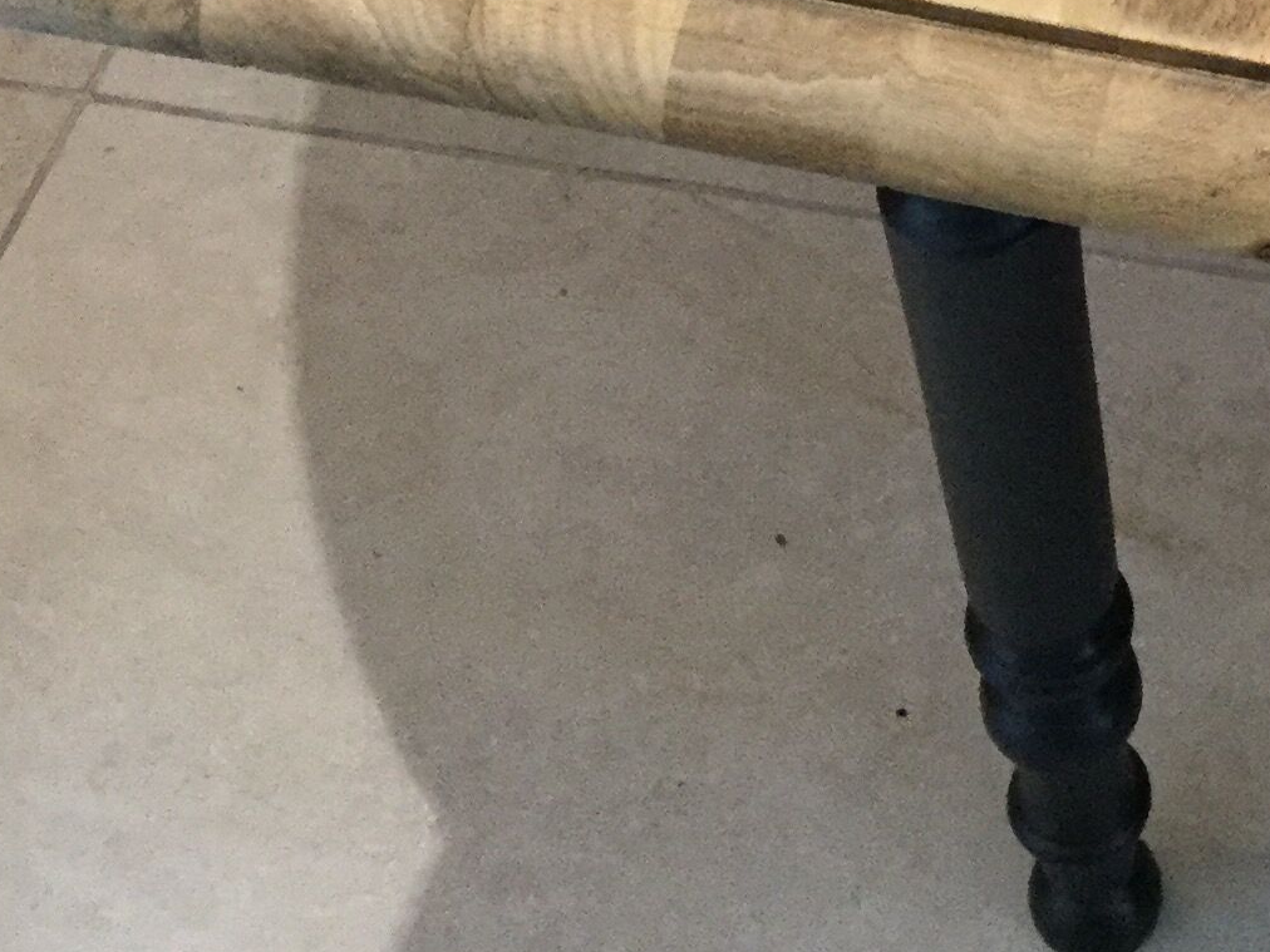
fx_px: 3669
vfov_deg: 13.9
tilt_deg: -45.0
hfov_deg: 19.1
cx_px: 1239
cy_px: -480
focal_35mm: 100
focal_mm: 3.3
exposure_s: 1/33
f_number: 2.4
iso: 200
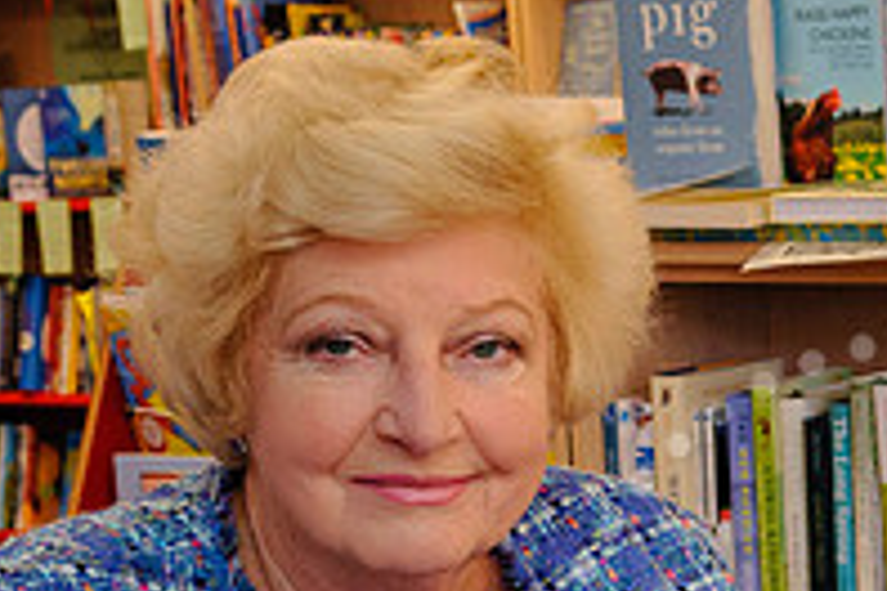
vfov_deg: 10.9
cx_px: 959
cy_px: 745
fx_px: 3030
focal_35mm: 123
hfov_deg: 16.2
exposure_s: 1/60
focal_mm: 28
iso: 800
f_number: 5.6
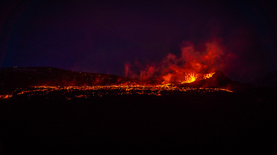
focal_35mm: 25
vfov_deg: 45.6
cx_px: 138
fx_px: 185
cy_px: 87
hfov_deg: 73.7
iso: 100
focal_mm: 24
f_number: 5
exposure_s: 1/20
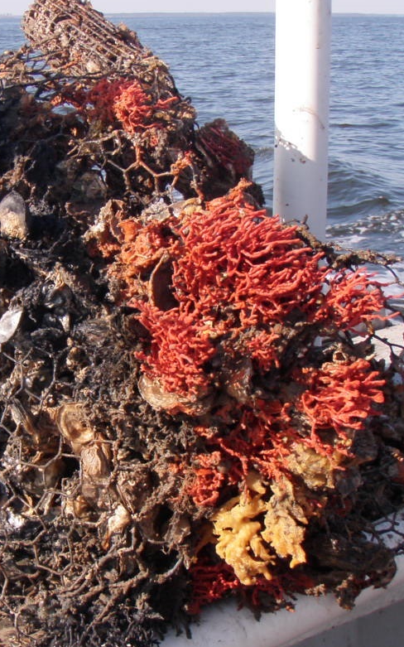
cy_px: 340
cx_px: 80
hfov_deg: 19.5
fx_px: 1163
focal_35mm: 66
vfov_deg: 31.1
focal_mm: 6.7
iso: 80
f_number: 3.5
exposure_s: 1/400
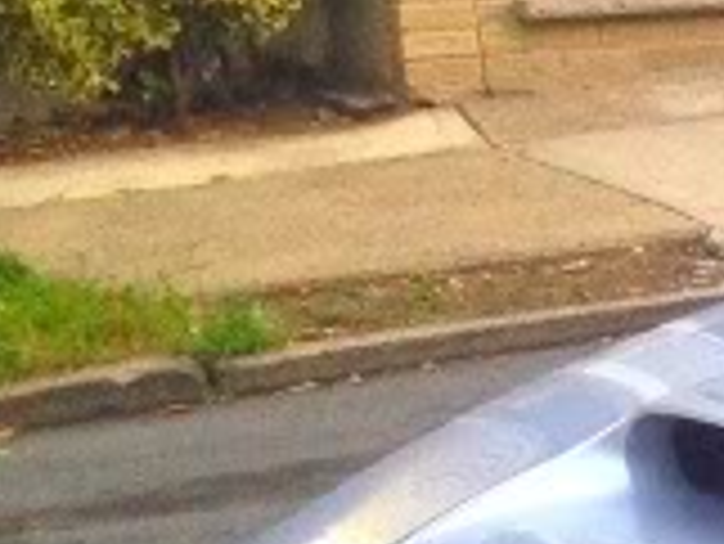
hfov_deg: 7.8
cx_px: 2136
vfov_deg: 6.5
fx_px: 4668
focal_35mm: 223
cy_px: 926
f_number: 2.4
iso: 64
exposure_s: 1/120
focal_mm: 4.3
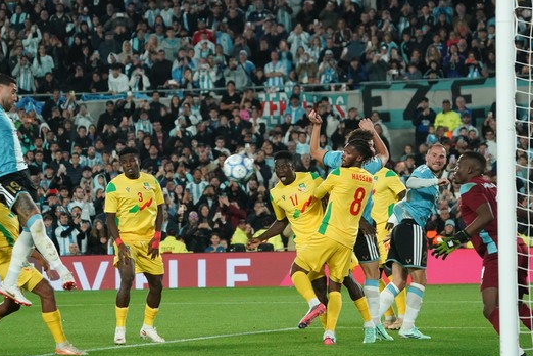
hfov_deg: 7.5
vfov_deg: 5.0
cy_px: 171
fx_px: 4086
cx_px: 288
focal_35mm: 276
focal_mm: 200
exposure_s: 1/1000
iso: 6400
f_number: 6.3
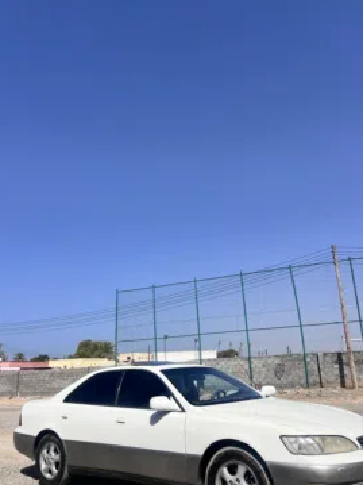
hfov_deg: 48.2
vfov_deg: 61.6
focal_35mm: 29
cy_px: 255
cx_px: 188
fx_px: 406
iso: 50
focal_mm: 5.7
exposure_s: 1/7463
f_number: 1.5
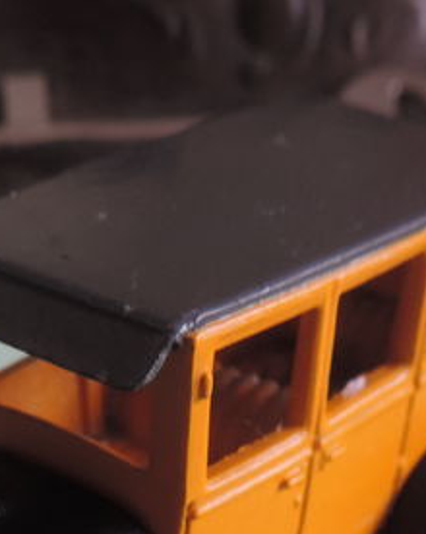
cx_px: 199
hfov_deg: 18.0
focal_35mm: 85
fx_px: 1343
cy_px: 693
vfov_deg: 20.6
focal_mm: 4.3
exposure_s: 1/30
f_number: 3
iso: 140
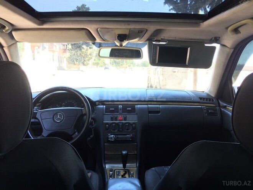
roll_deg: +0.5
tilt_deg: -6.3
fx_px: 212
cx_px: 126
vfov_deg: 48.2
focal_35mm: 29
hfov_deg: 61.7
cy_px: 95
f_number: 2.2
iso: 40
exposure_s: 1/50
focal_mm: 4.15
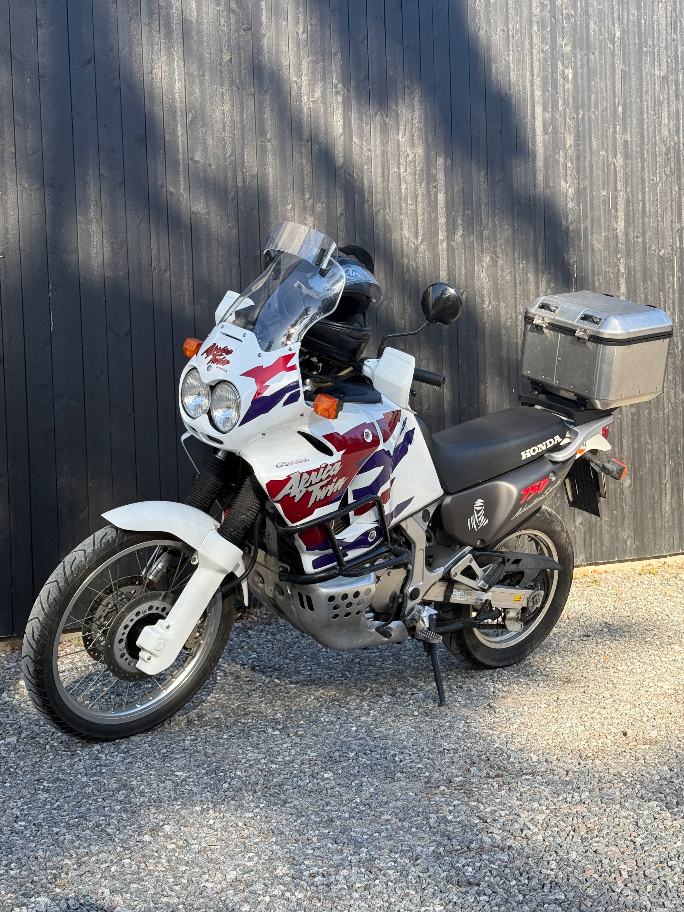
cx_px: 342
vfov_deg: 39.7
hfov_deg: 30.3
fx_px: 1265
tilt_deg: +0.2
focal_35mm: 48
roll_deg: +2.4
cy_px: 456
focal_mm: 6.76
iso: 64
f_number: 1.78
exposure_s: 1/733
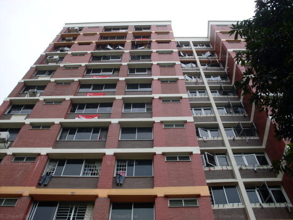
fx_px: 322
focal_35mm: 38
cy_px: 110
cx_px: 146
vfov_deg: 37.7
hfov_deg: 49.0
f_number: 8.4
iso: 80
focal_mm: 6.3
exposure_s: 1/90
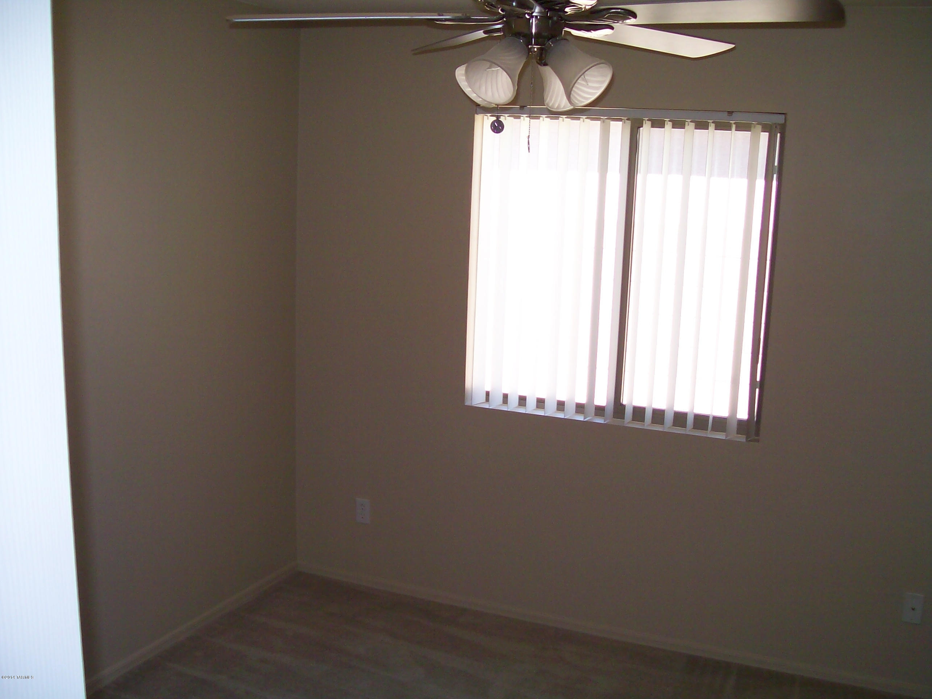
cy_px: 350
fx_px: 969
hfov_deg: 51.4
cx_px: 466
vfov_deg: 39.6
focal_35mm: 36
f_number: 2.7
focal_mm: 6
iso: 80
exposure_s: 1/82
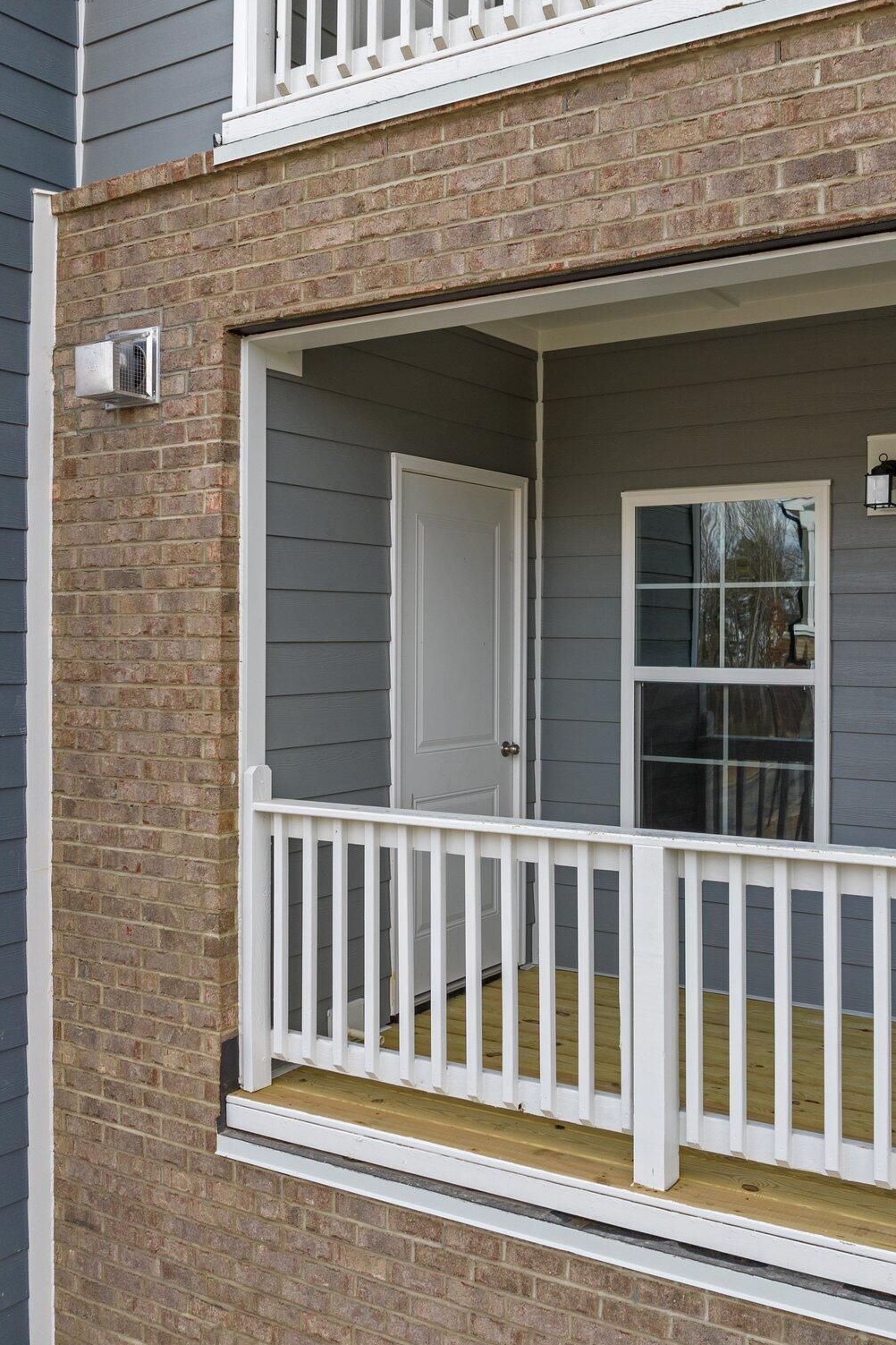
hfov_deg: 38.7
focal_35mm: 34
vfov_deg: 55.8
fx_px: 1269
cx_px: 543
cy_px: 663
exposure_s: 1/60
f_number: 2.8
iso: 110
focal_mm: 12.29
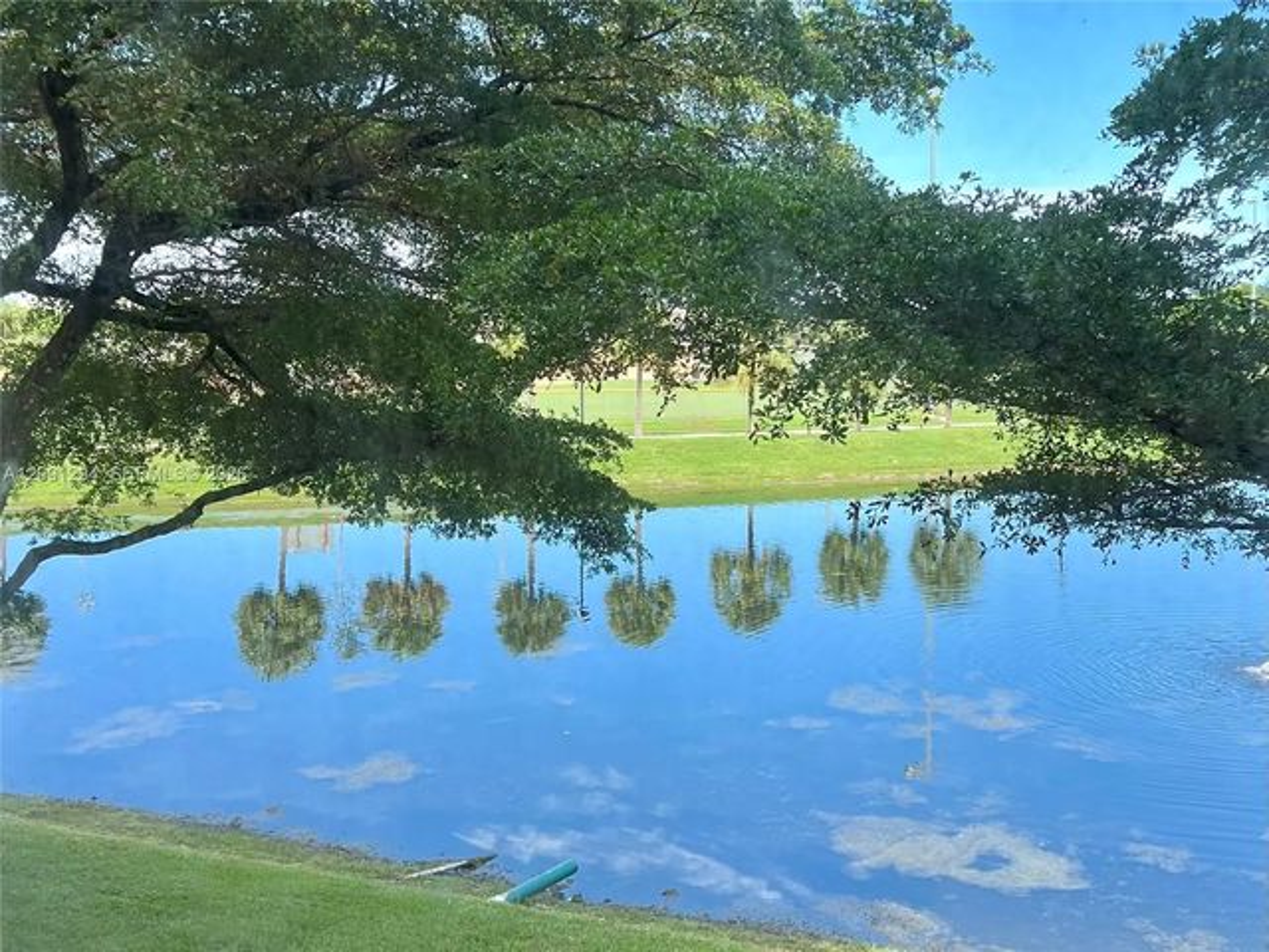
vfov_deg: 53.1
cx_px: 634
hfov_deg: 67.3
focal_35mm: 26
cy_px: 476
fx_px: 953
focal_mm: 5.7
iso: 50
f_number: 1.5
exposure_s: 1/1089
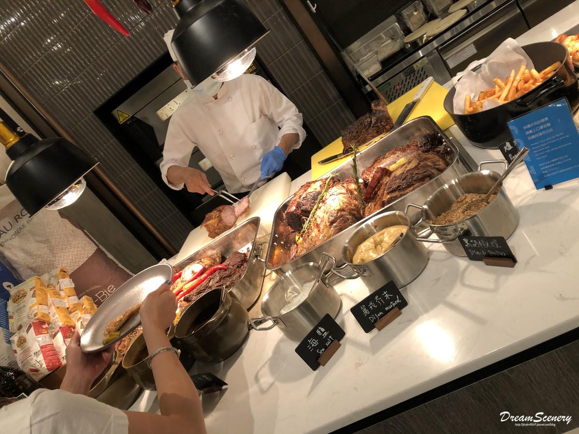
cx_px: 290
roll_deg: +39.4
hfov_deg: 63.4
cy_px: 217
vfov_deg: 49.7
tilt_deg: -22.5
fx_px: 468
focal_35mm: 28
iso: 32
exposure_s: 1/30
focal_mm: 3.99
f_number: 1.8
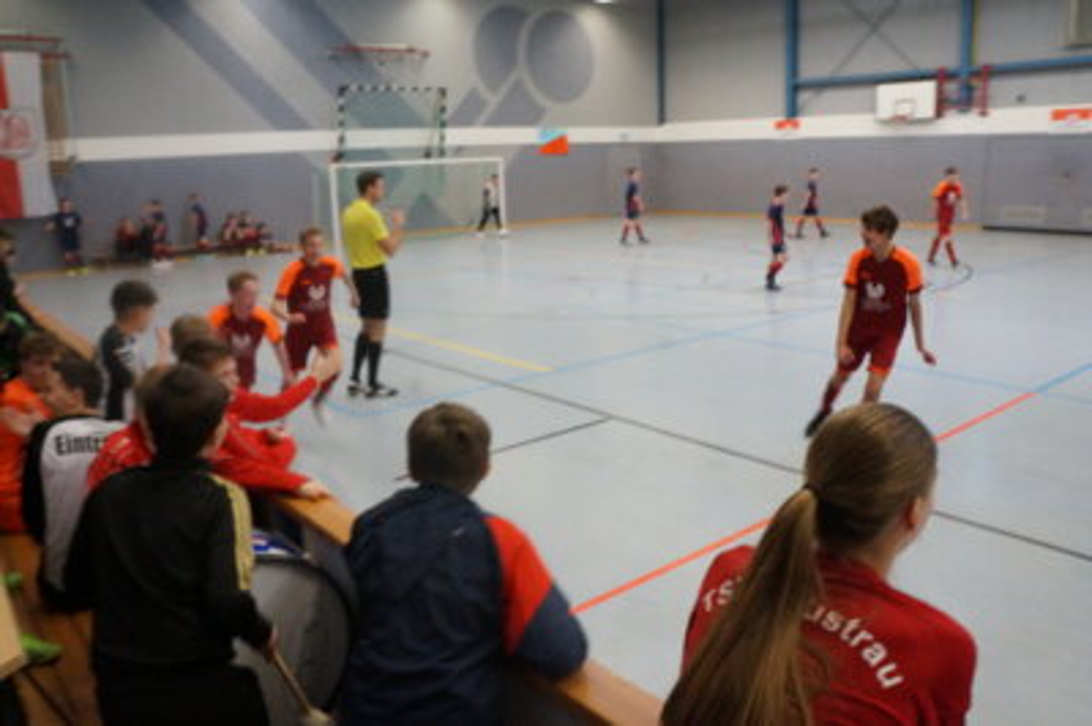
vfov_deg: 47.9
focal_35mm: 27
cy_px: 363
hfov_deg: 67.4
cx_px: 546
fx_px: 818
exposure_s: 1/40
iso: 3200
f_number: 13
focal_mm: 18
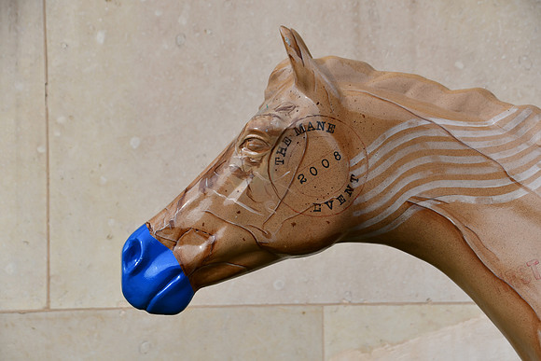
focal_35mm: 157
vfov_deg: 8.7
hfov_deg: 13.1
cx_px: 270
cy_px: 180
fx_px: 2360
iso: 100
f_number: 8
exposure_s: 1/250
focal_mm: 105
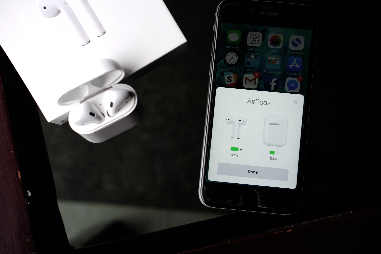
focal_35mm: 53
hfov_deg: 37.5
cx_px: 190
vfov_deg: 25.5
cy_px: 127
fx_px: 561
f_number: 4
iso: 320
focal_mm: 35
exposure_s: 1/40
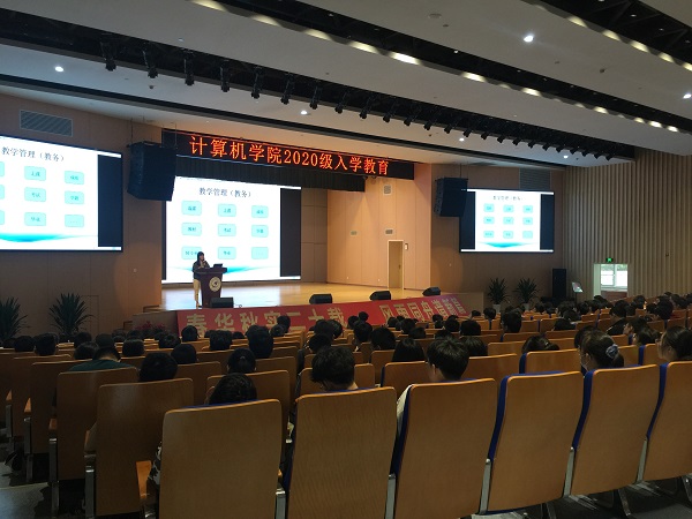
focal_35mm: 29
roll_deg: -2.1
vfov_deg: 48.2
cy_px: 260
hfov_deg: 61.7
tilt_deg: +0.2
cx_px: 346
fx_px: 580
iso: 40
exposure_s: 1/33
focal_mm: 4.15
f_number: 2.2
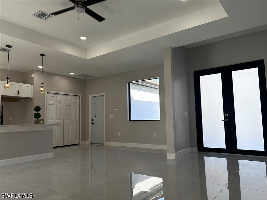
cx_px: 134
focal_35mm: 26
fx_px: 201
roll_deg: +1.5
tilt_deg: +6.0
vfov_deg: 53.1
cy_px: 100
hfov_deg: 67.3
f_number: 1.5
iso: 40
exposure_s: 1/266
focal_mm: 5.7
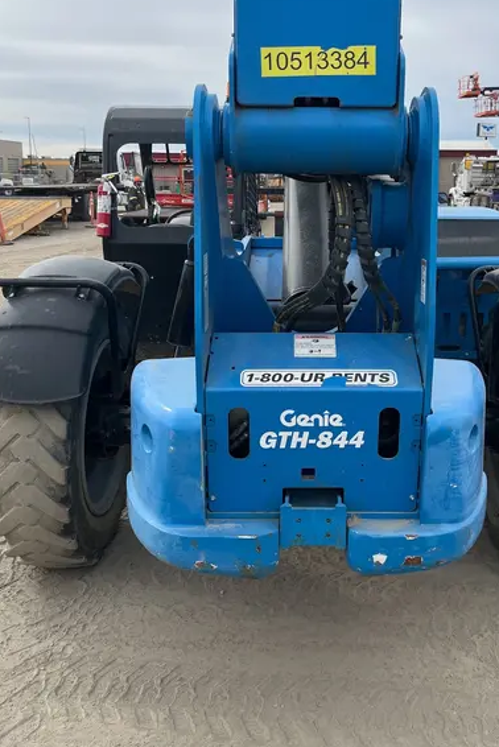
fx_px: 727
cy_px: 295
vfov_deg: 54.0
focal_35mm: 35
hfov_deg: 37.7
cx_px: 308
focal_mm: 5.1
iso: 50
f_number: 1.6
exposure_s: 1/2513
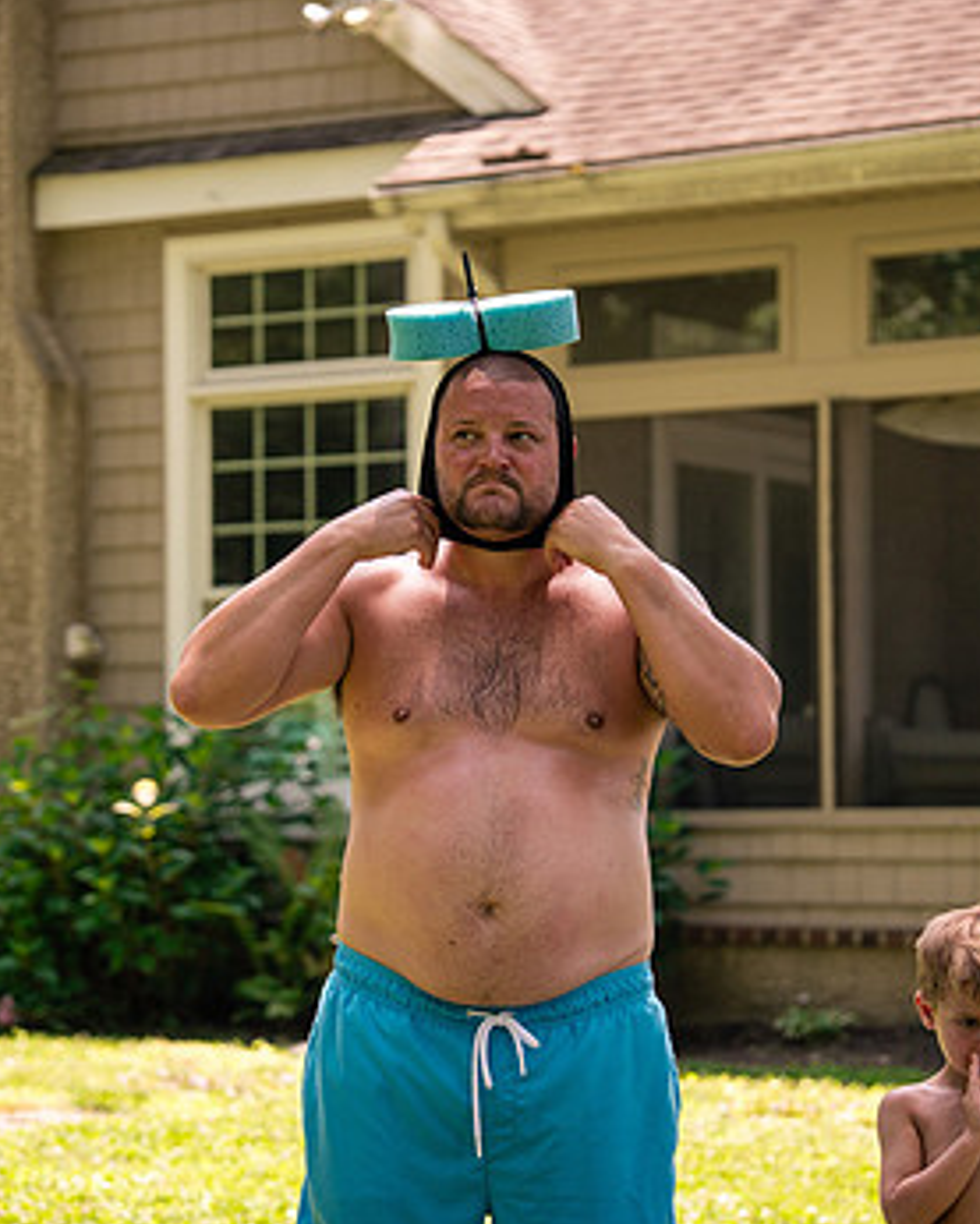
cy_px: 642
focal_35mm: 110
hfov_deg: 14.0
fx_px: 3986
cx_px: 531
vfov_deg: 17.5
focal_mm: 70
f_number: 2.8
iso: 250
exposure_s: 1/1250
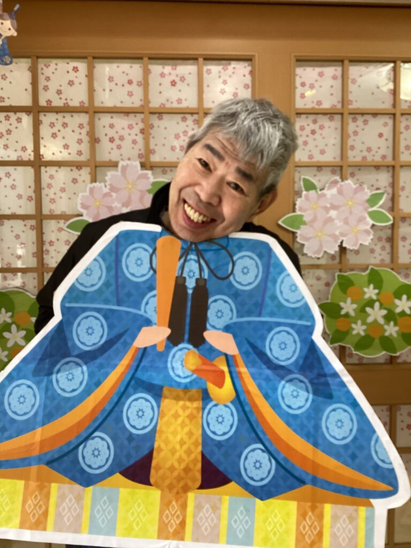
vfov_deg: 58.4
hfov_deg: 45.4
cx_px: 206
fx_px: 491
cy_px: 274
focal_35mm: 31
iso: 160
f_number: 2.4
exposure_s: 1/50
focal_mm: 3.3
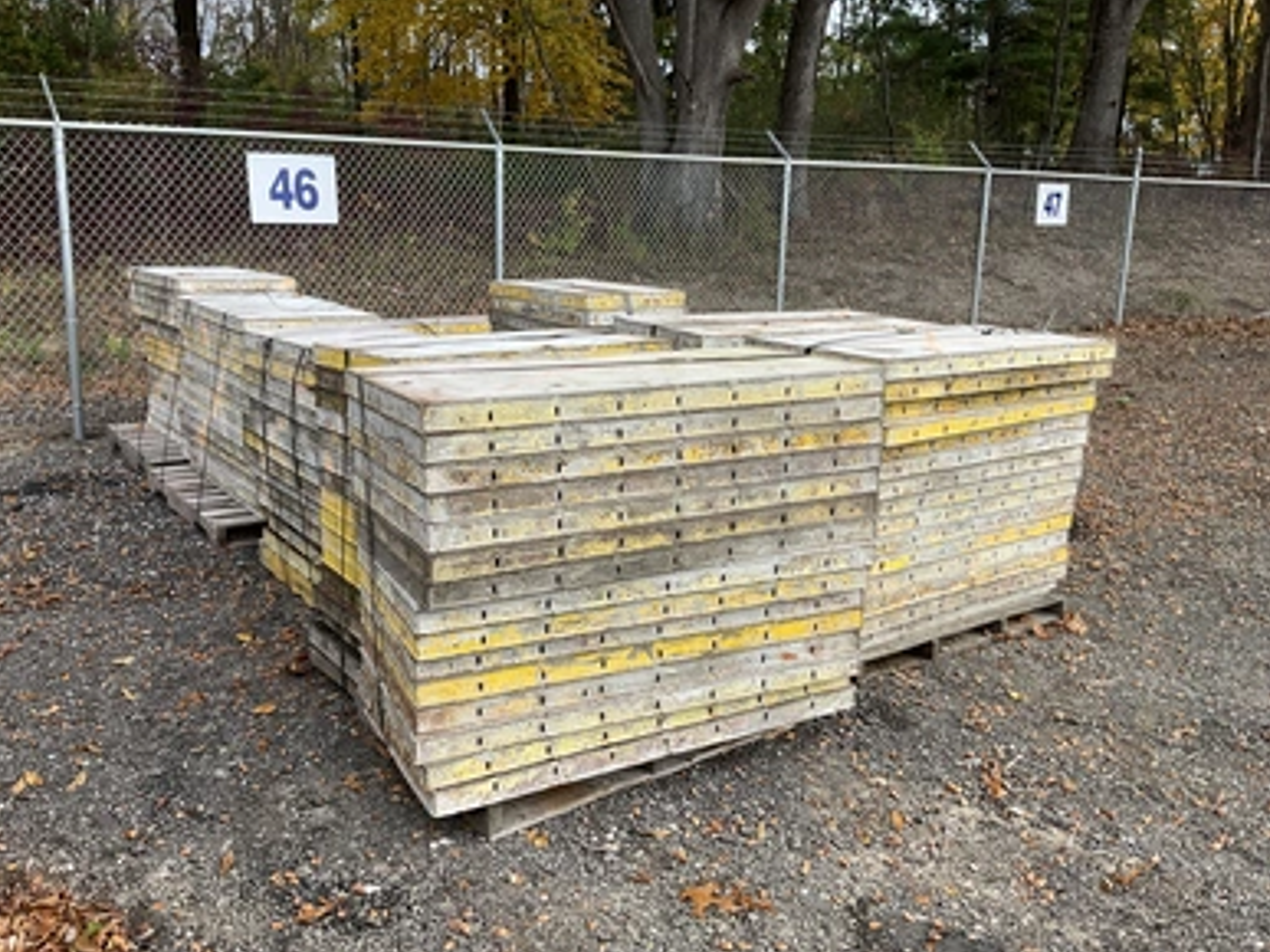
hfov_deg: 60.0
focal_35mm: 30
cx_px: 627
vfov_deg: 46.8
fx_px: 1100
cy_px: 483
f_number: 1.8
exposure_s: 1/397
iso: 25
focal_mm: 3
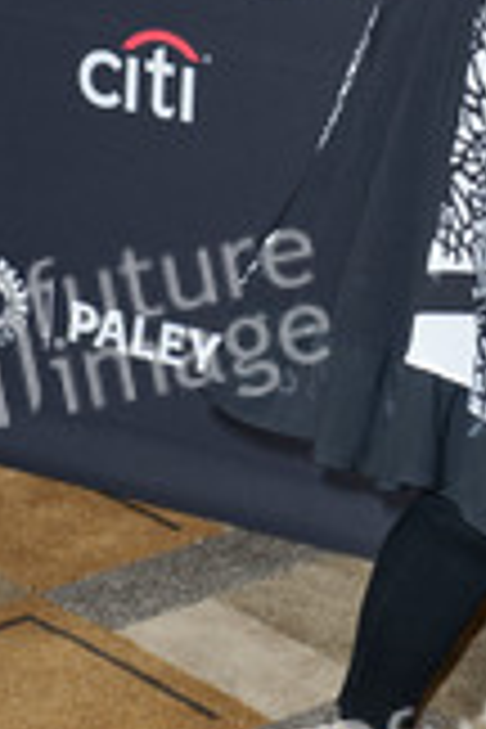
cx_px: 592
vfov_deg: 11.8
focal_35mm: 173
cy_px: 112
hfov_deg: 7.9
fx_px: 3503
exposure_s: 1/320
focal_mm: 70
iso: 640
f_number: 5.6
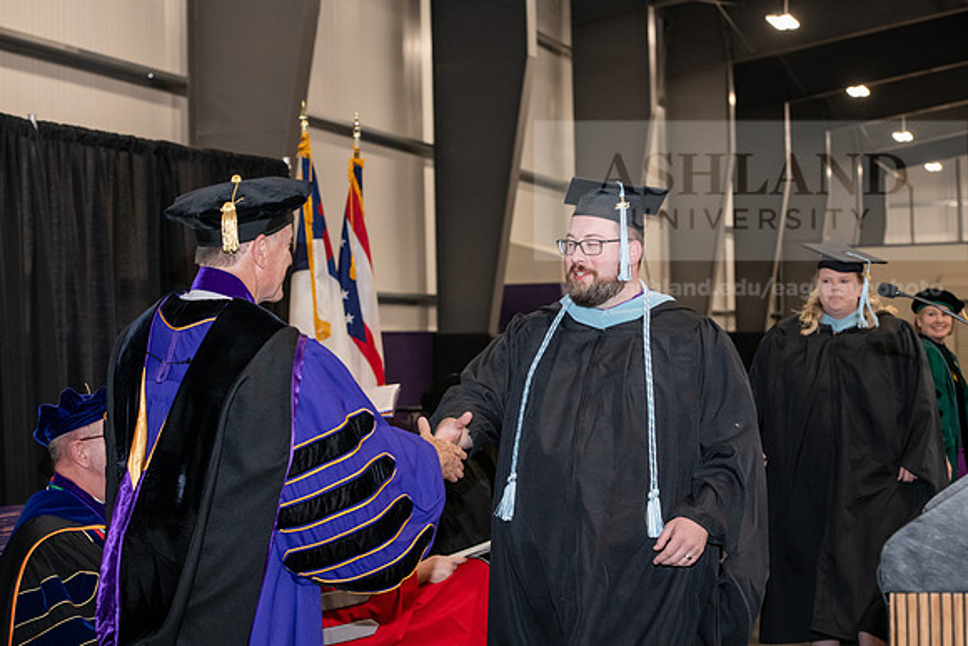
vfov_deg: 19.5
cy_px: 323
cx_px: 484
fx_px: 1883
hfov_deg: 28.8
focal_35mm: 70
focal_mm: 70
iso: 2500
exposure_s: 1/200
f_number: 5.6
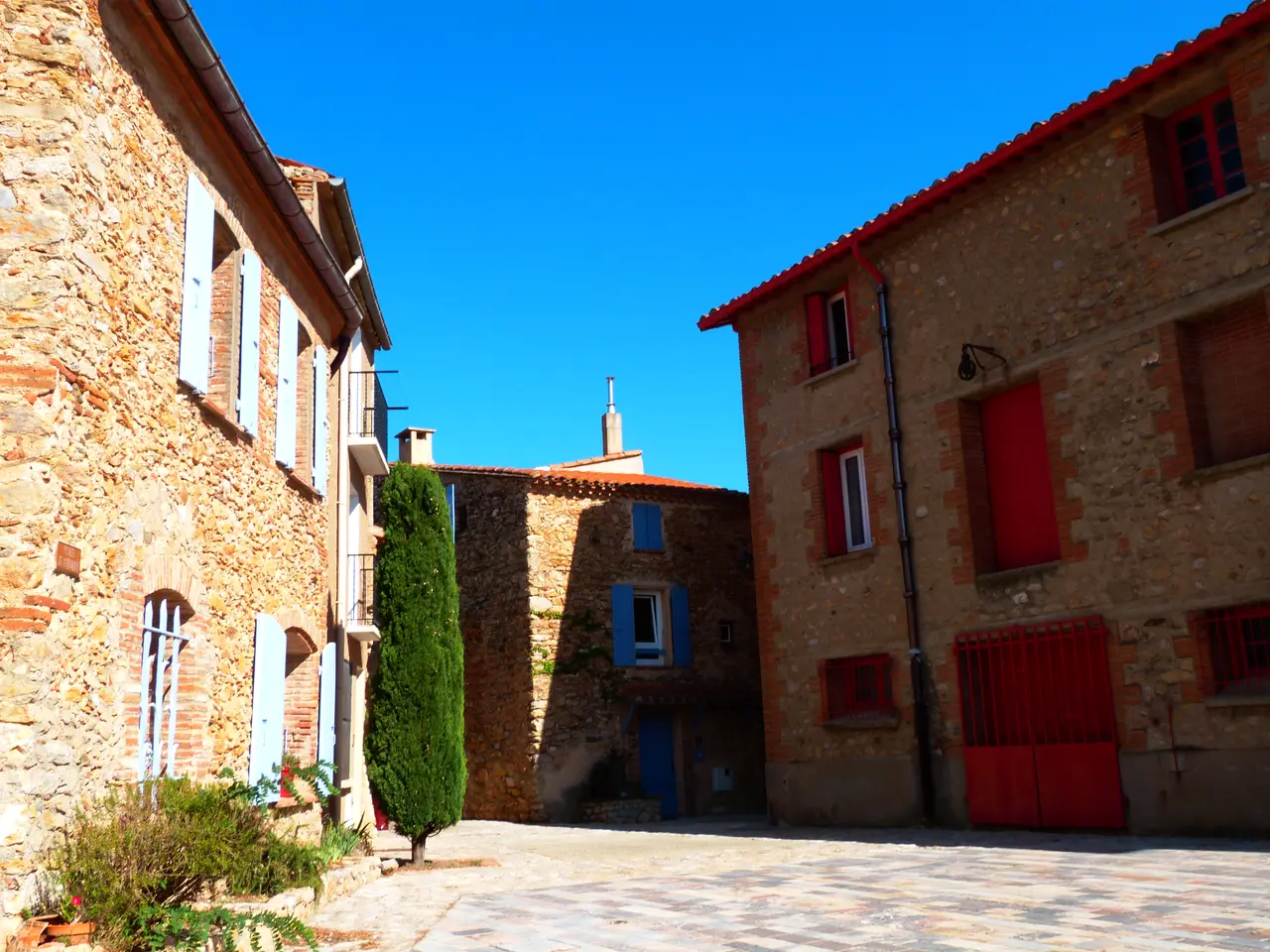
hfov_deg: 55.4
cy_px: 476
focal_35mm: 33
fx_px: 1211
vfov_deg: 42.9
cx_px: 635
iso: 100
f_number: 5.6
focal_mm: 5.9
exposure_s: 1/250
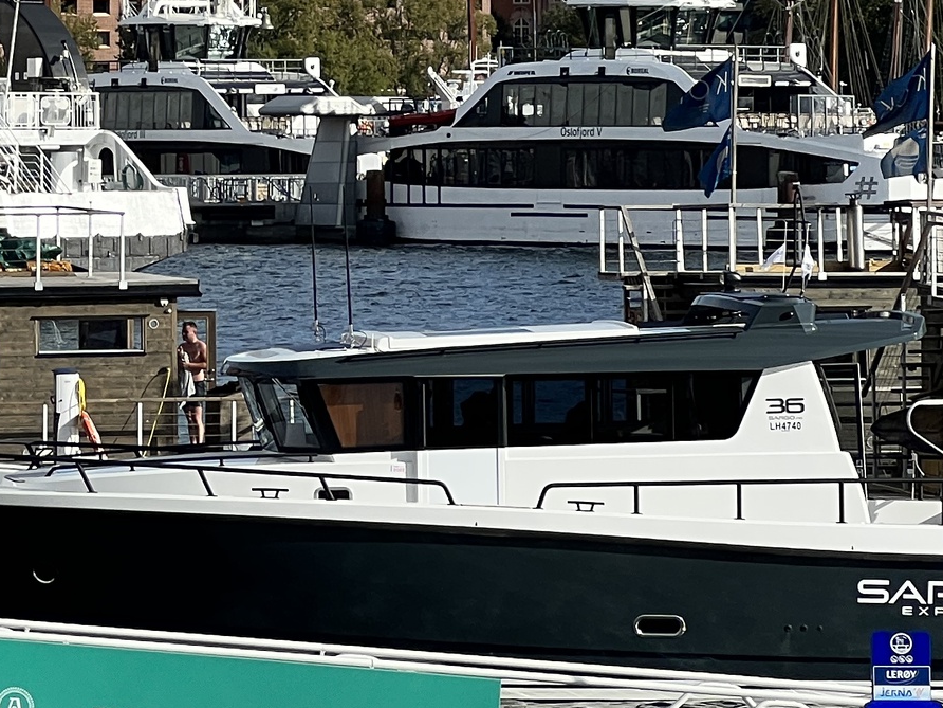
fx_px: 6020
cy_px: -119
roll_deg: +0.2
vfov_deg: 6.7
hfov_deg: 8.8
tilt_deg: +2.6
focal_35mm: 221
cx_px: -191
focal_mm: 9
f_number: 2.8
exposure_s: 1/935
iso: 32
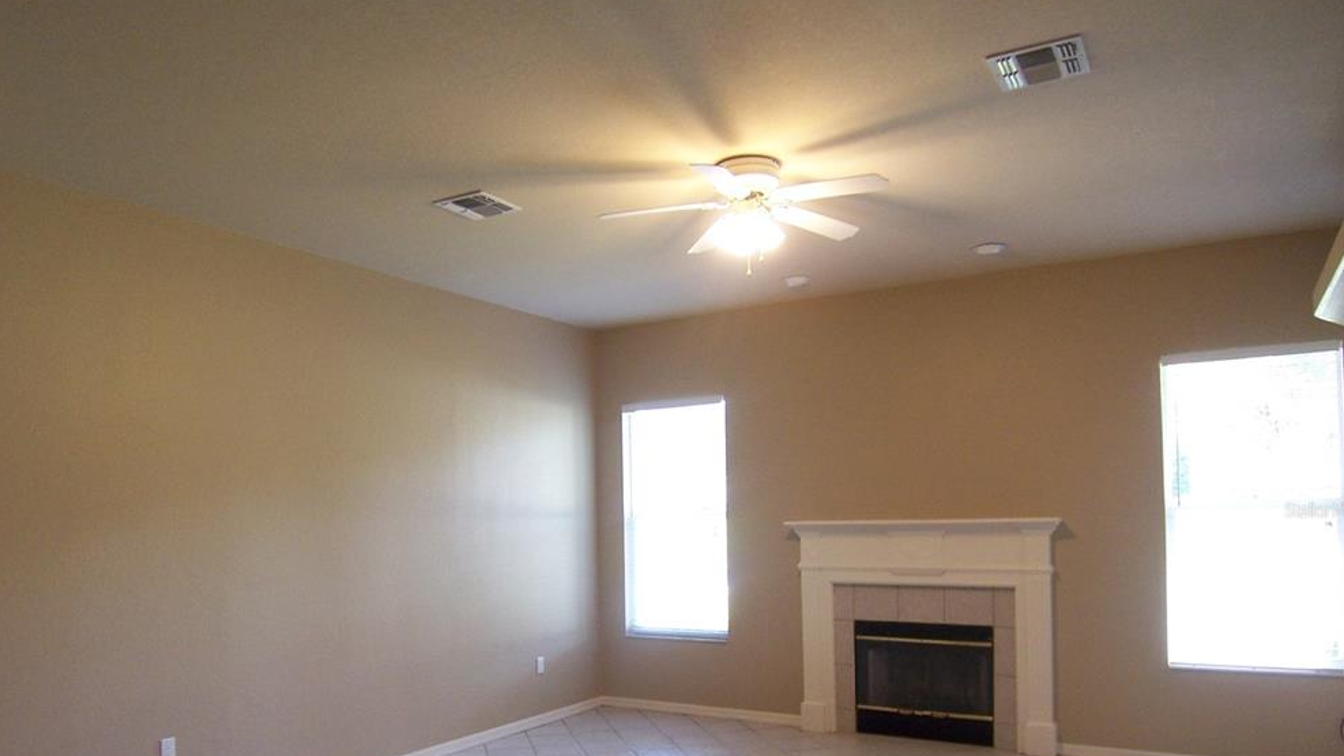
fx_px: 927
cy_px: 509
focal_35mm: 26
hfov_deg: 71.9
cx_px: 670
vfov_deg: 43.7
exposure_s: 1/30
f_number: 2.8
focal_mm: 3.8
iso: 125
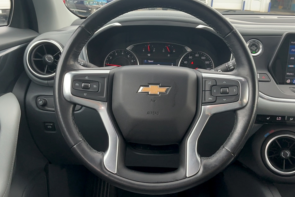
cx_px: 149
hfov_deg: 58.7
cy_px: 92
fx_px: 262
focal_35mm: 32
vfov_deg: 41.1
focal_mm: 3
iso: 32
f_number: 1.8
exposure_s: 1/120
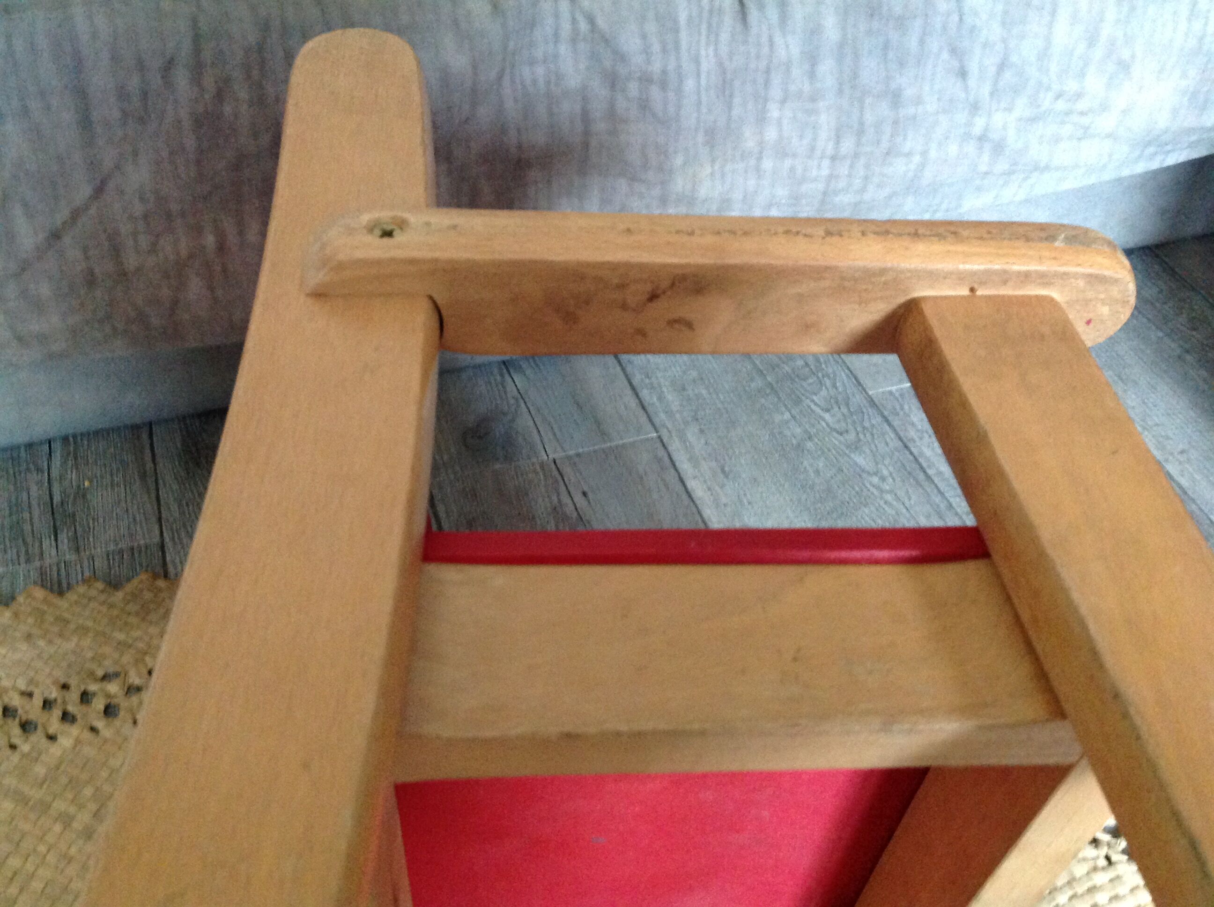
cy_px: 454
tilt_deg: -44.7
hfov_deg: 52.7
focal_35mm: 35
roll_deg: -4.7
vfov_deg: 40.6
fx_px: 1226
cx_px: 607
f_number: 2.4
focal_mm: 4.28
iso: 500
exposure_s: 1/15
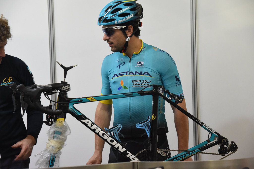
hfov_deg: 12.5
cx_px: 127
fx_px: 1163
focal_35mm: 165
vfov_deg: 8.3
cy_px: 84
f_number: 10
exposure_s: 1/400
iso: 16000
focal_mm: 165
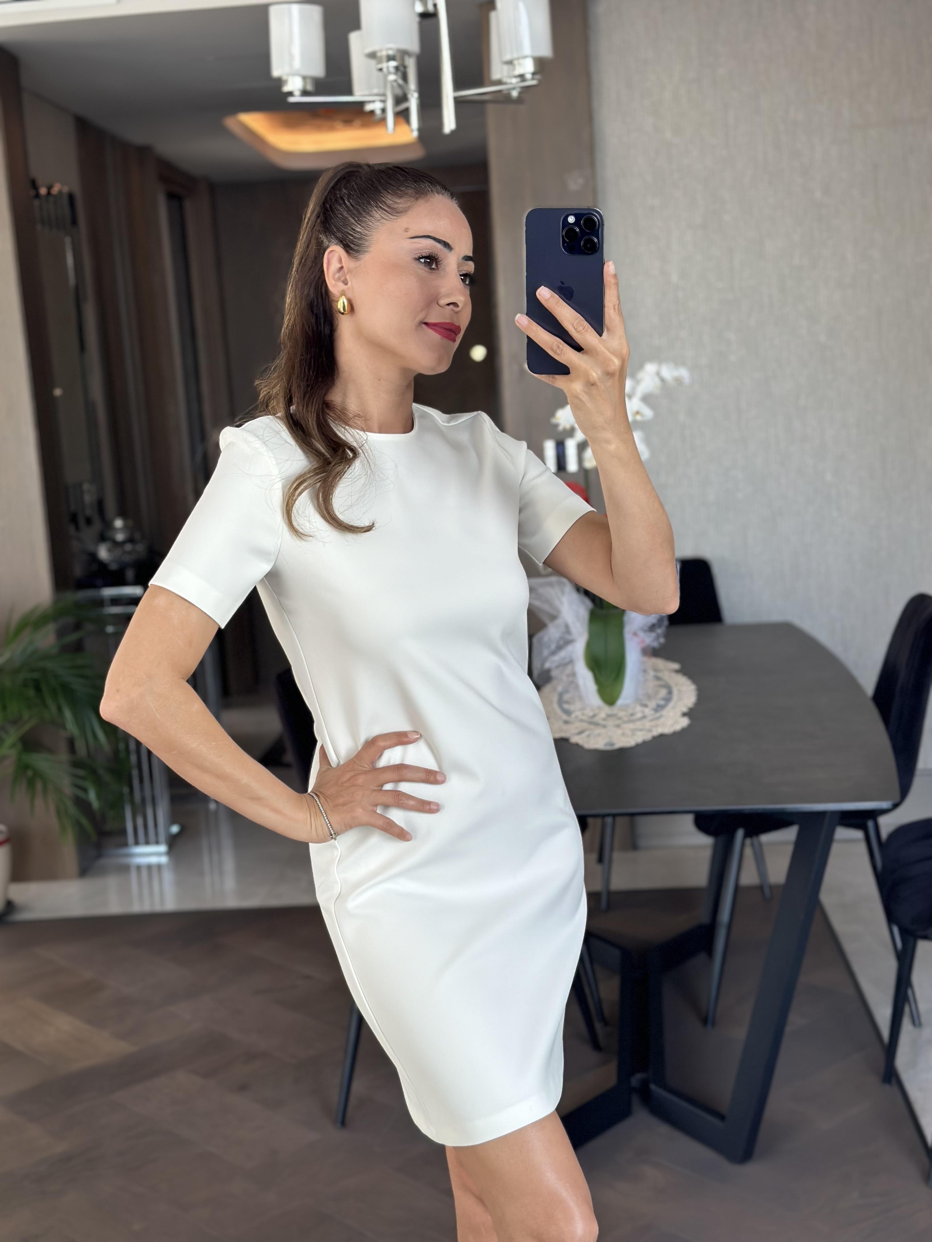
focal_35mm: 48
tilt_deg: -15.7
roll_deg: +4.5
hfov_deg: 30.3
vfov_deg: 39.7
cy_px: 621
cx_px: 466
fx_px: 1723
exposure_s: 1/121
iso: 100
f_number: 1.78
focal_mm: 6.86
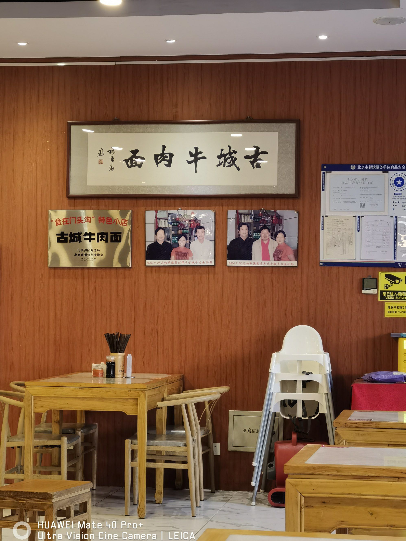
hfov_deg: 17.8
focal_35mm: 83
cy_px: 275
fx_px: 1298
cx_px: 202
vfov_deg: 23.6
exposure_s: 1/50
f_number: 2.4
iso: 160
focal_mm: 8.1
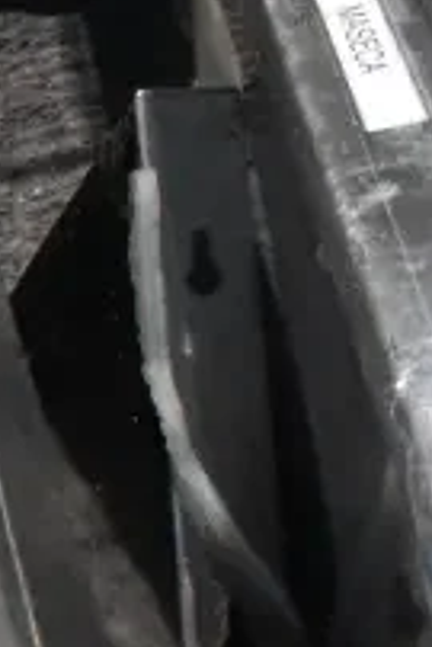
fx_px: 2444
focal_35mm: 136
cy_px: 1248
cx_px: -534
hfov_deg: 9.2
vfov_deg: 13.2
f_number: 25
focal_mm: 20
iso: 5600
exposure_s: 1/4000
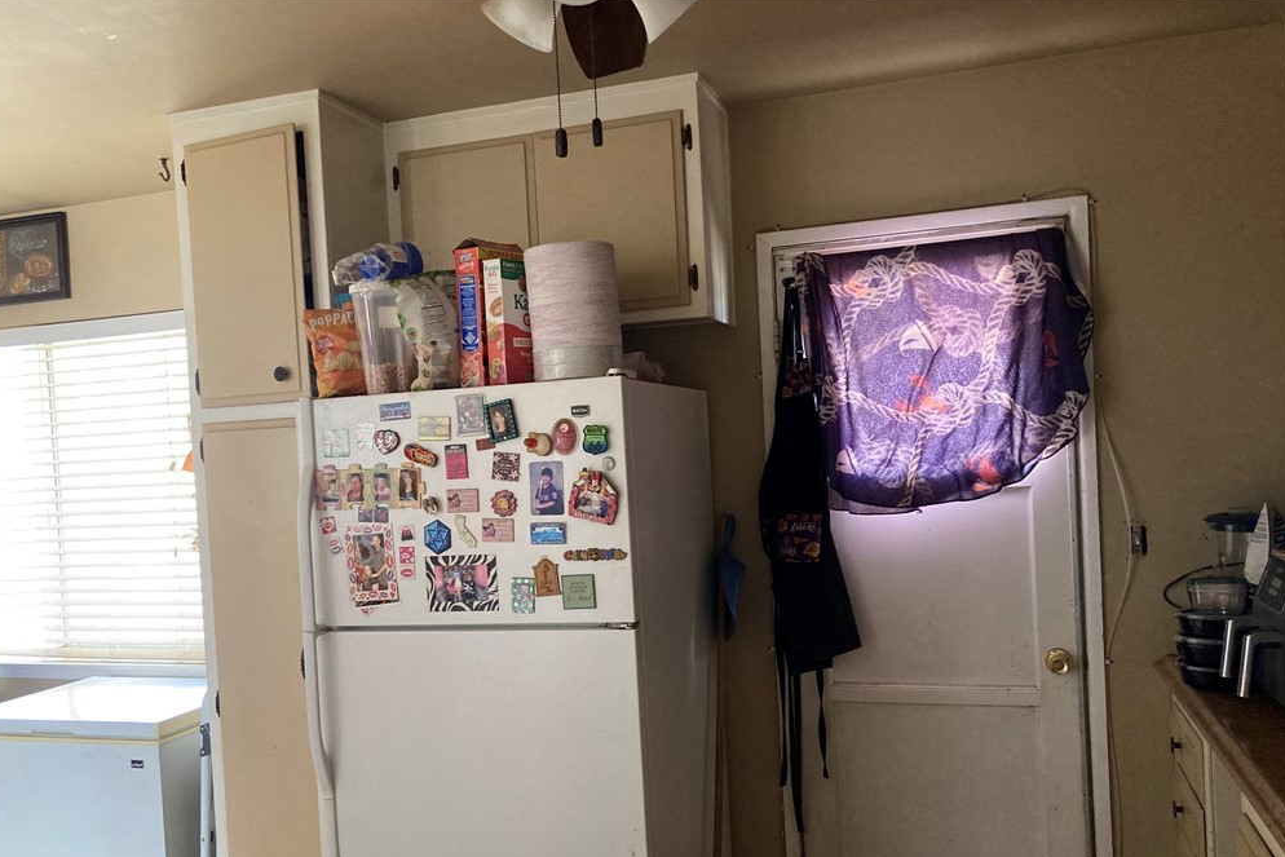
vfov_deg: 43.5
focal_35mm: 30
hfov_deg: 61.9
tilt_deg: +0.4
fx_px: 1071
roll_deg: +3.1
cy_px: 490
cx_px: 628
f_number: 1.8
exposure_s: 1/47
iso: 320
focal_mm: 3.99
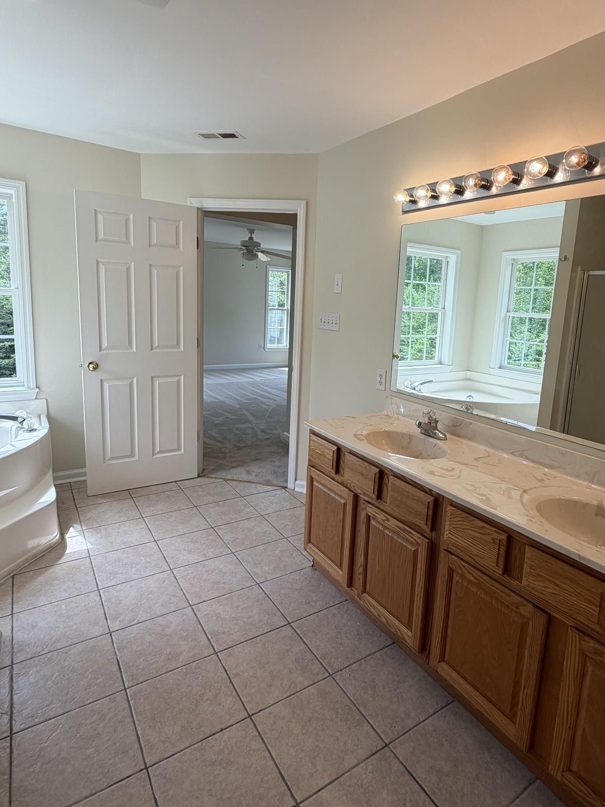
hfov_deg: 65.7
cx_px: 345
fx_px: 466
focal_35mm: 20
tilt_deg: -8.3
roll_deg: -3.2
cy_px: 377
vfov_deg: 81.6
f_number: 2.2
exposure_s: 1/120
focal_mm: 2.22
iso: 40
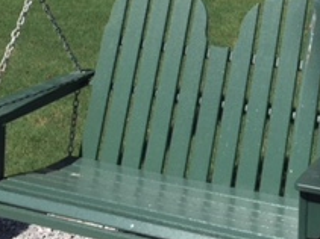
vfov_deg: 16.0
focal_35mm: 88
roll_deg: -0.1
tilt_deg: -10.9
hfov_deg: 22.0
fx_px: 813
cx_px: 259
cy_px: -61
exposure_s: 1/2639
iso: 32
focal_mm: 4.15
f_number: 2.2
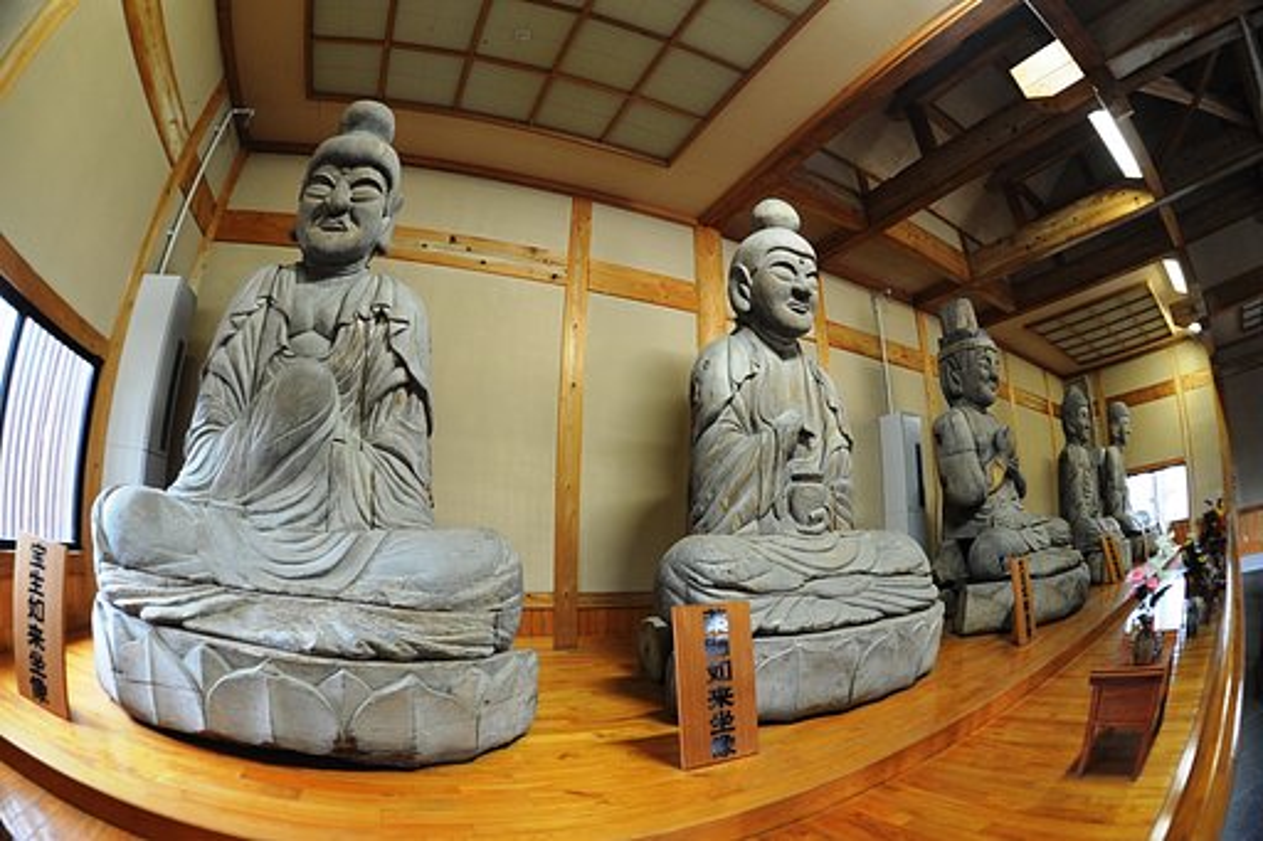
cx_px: 632
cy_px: 420
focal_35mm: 16
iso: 1250
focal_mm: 16
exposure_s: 1/30
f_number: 5.6
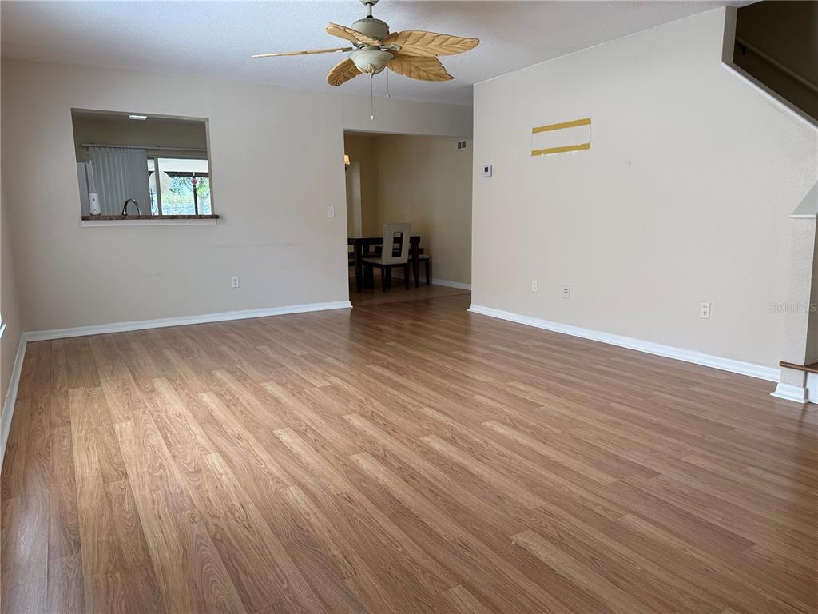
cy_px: 307
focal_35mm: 24
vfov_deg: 56.8
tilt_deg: -9.0
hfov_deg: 71.6
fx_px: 567
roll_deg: +0.7
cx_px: 409
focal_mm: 6.76
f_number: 1.78
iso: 100
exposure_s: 1/158
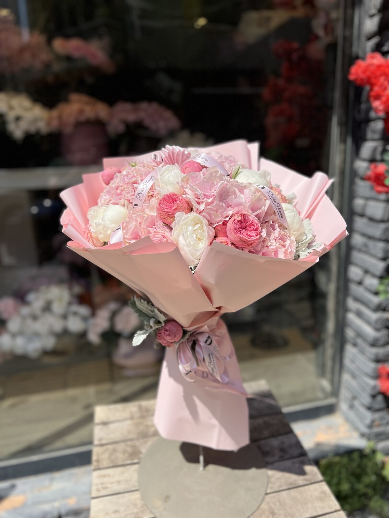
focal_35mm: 26
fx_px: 390
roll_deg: +1.4
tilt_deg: -13.9
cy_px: 259
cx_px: 194
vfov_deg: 67.3
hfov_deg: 53.1
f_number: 1.5
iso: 50
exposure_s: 1/8000
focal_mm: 5.7
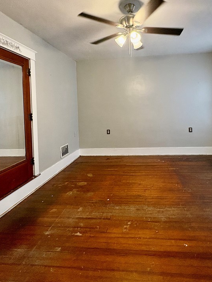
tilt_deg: +0.2
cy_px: 110
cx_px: 129
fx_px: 163
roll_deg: +2.3
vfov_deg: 80.5
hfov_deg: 65.3
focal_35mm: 20
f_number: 2.2
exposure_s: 1/60
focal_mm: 2.22
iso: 320
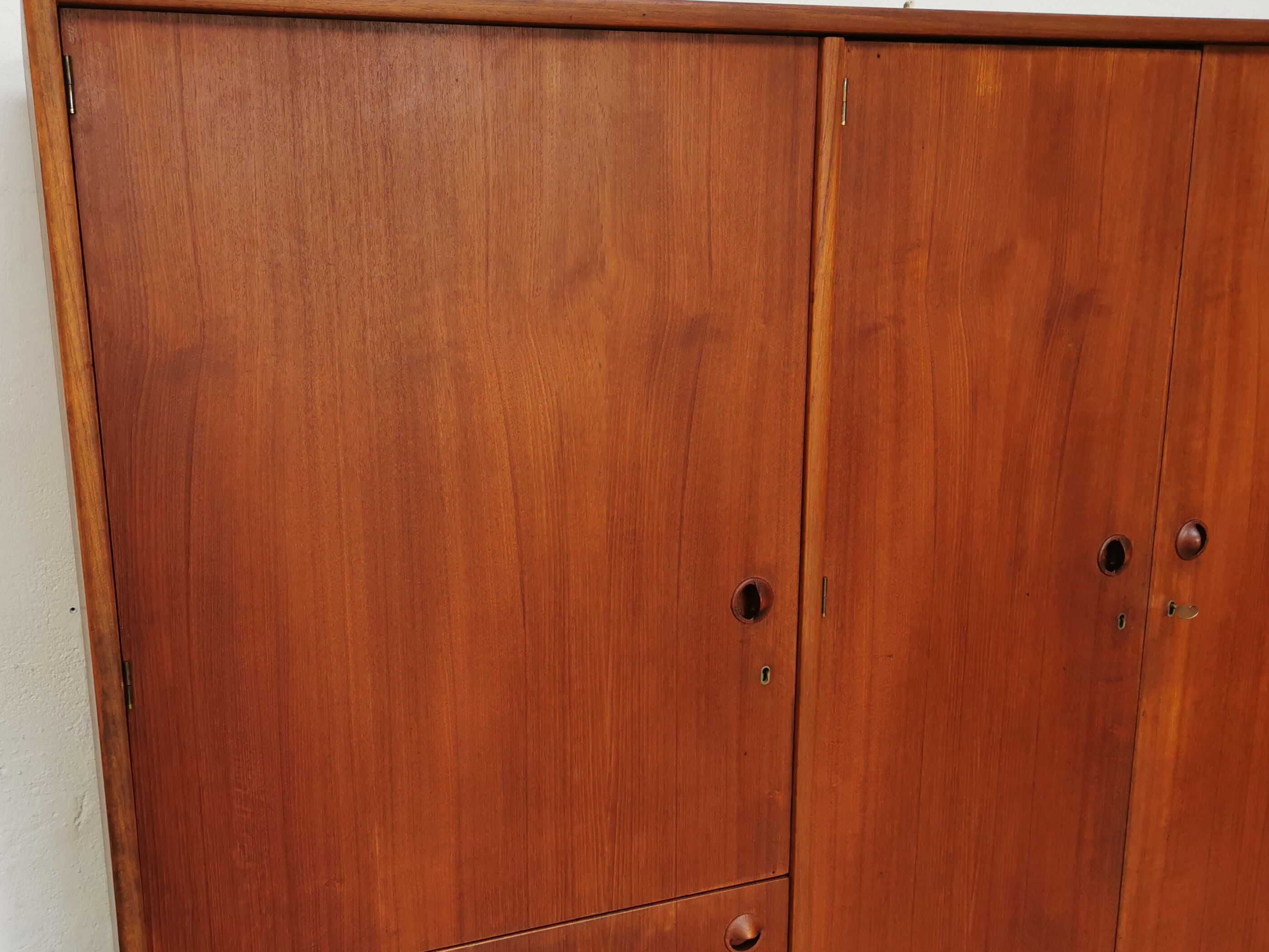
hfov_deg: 52.3
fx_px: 1283
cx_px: 513
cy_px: 536
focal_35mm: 35
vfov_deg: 40.6
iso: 125
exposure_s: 1/100
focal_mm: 5.58
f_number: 1.8
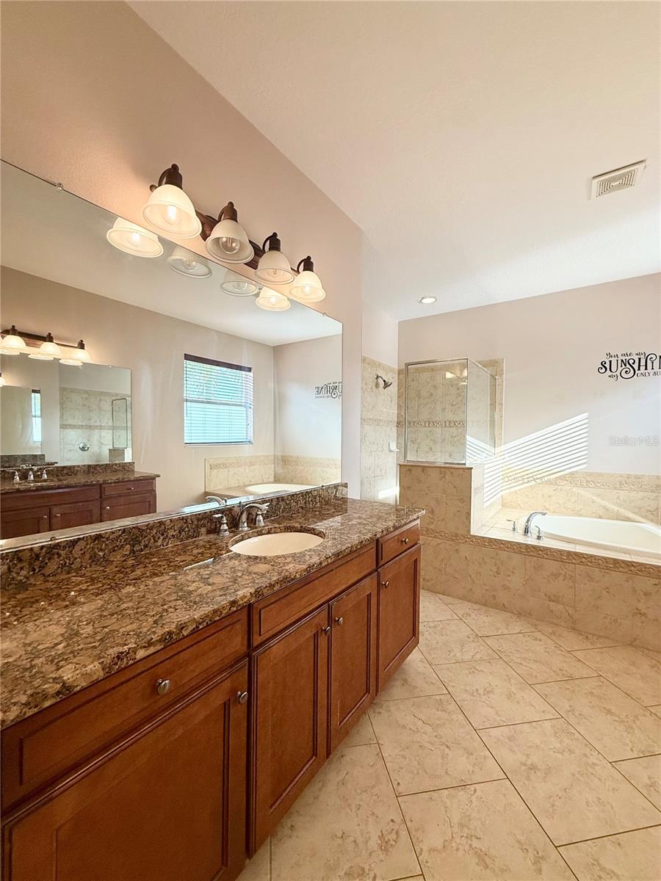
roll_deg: -1.3
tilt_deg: -1.2
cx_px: 330
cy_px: 440
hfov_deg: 85.7
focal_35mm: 14
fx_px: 356
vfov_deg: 102.1
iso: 125
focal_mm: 2.22
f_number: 2.2
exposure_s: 1/120
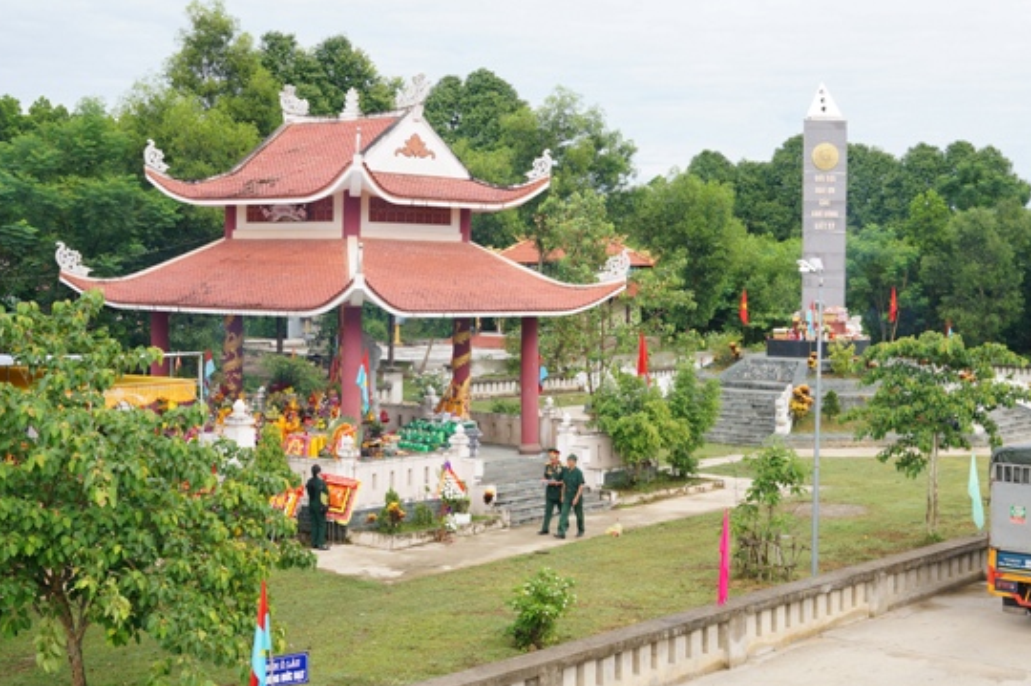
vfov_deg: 24.5
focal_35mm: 55
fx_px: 1574
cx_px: 571
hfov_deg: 36.2
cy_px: 278
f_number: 6.3
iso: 200
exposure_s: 1/100
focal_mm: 30
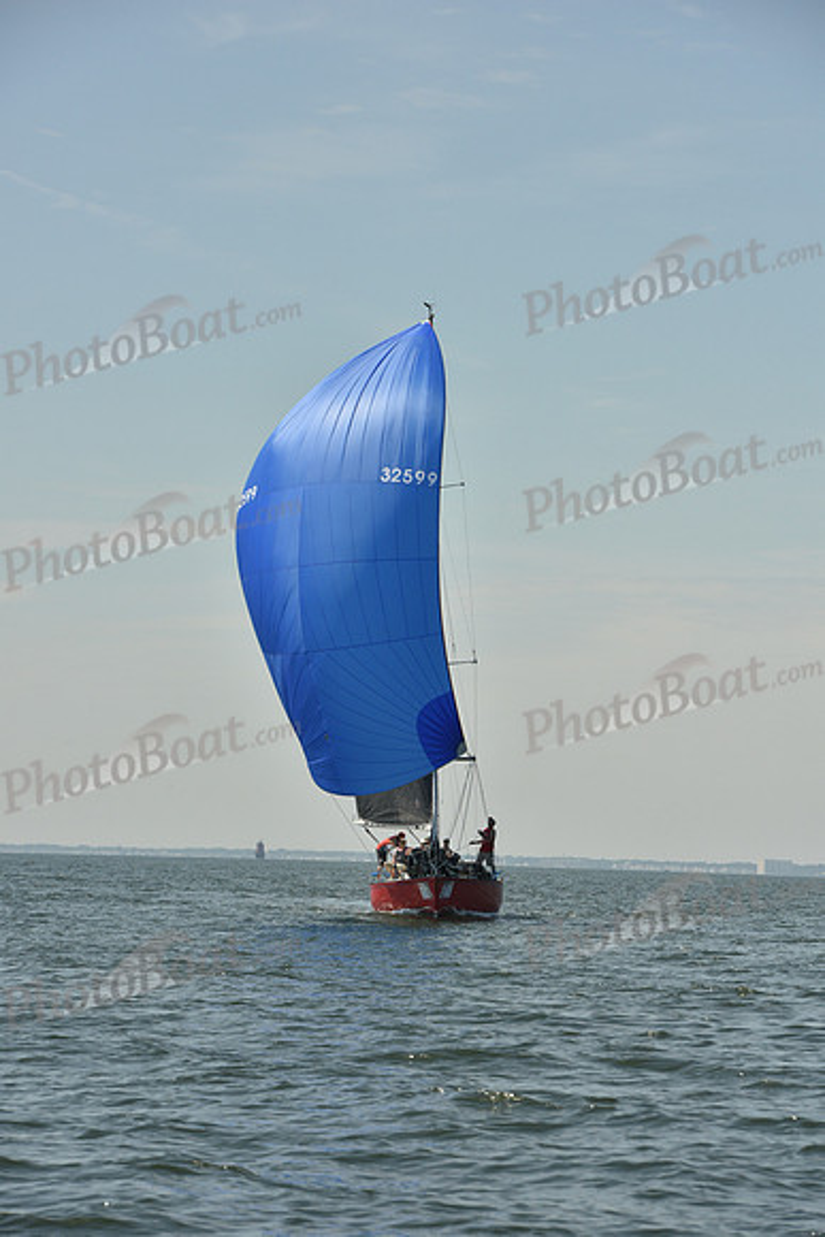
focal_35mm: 155
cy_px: 618
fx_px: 5325
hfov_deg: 8.9
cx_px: 412
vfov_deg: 13.2
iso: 320
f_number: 11
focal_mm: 155
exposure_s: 1/1000
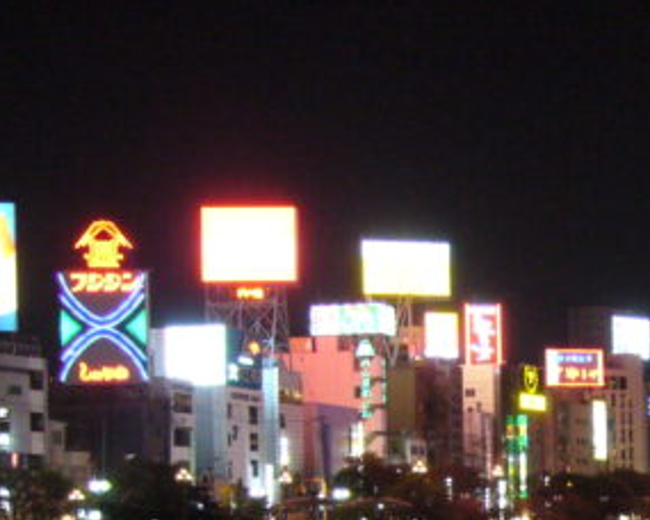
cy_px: 541
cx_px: 689
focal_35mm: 92
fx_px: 1770
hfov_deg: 20.0
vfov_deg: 16.3
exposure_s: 1/3.2
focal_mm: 5.8
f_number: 2.8
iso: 200
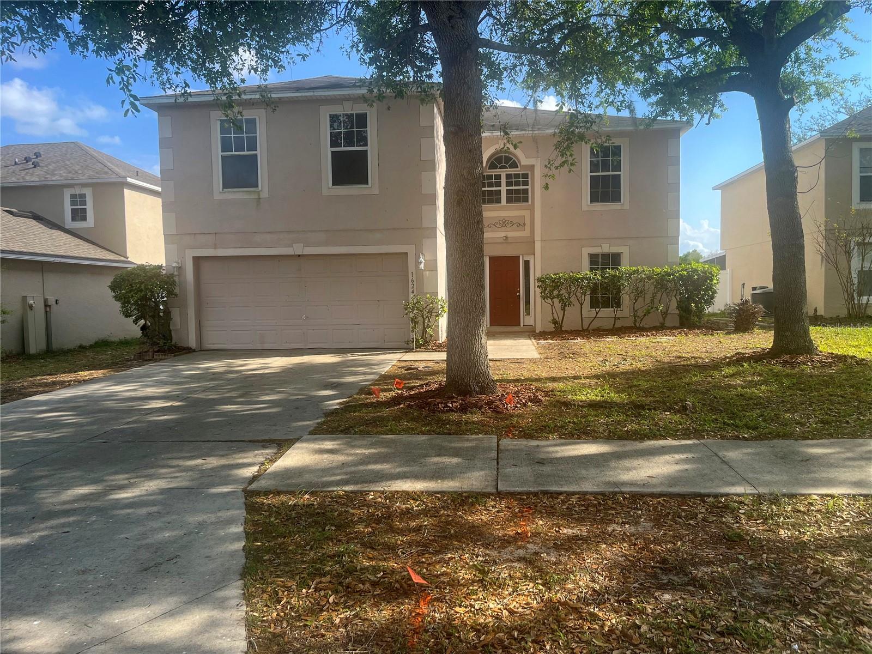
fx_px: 655
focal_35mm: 26
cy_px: 327
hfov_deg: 67.3
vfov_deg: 53.1
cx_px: 436
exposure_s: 1/1404
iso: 50
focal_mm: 5.1
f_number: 1.6
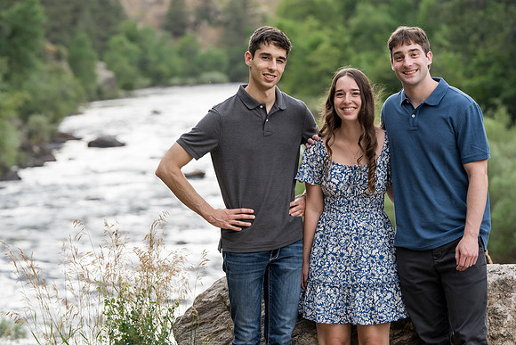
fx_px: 1792
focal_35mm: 125
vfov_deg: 11.0
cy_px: 172
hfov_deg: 16.4
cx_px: 258
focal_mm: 125
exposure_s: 1/200
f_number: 4.5
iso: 800
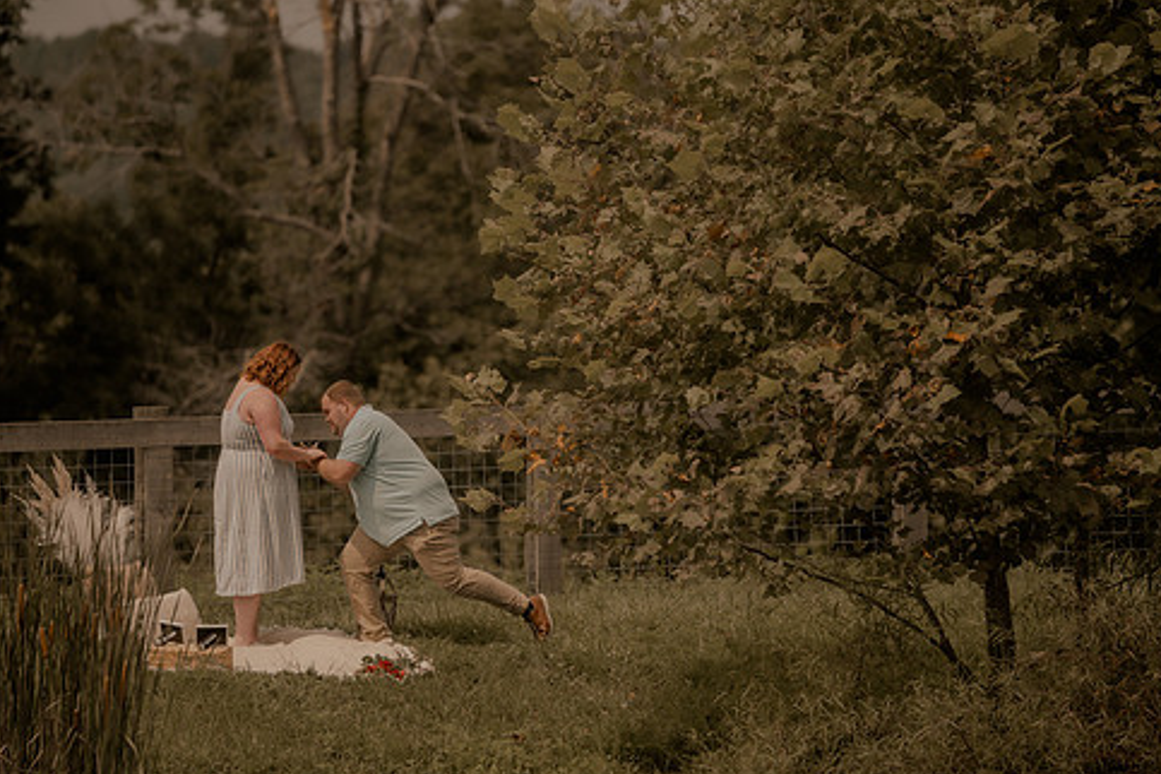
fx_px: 7739
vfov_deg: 5.7
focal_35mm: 240
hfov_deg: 8.6
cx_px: 524
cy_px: 404
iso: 125
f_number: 2.8
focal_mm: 200
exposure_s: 1/1600
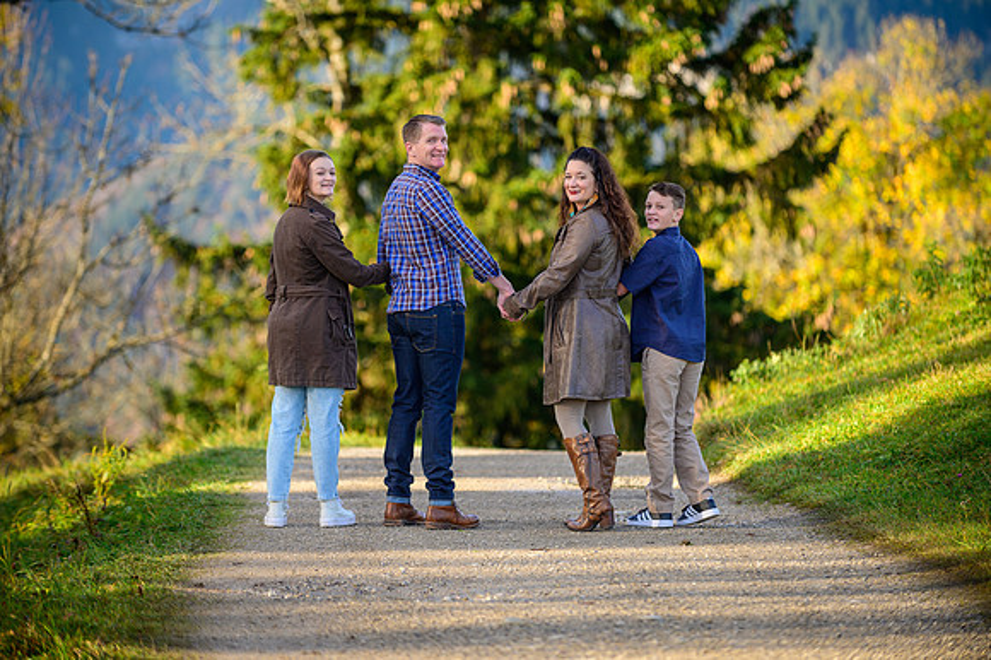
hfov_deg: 12.8
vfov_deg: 8.6
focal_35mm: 160
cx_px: 496
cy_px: 330
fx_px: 4402
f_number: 3.2
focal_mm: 160
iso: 100
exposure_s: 1/500
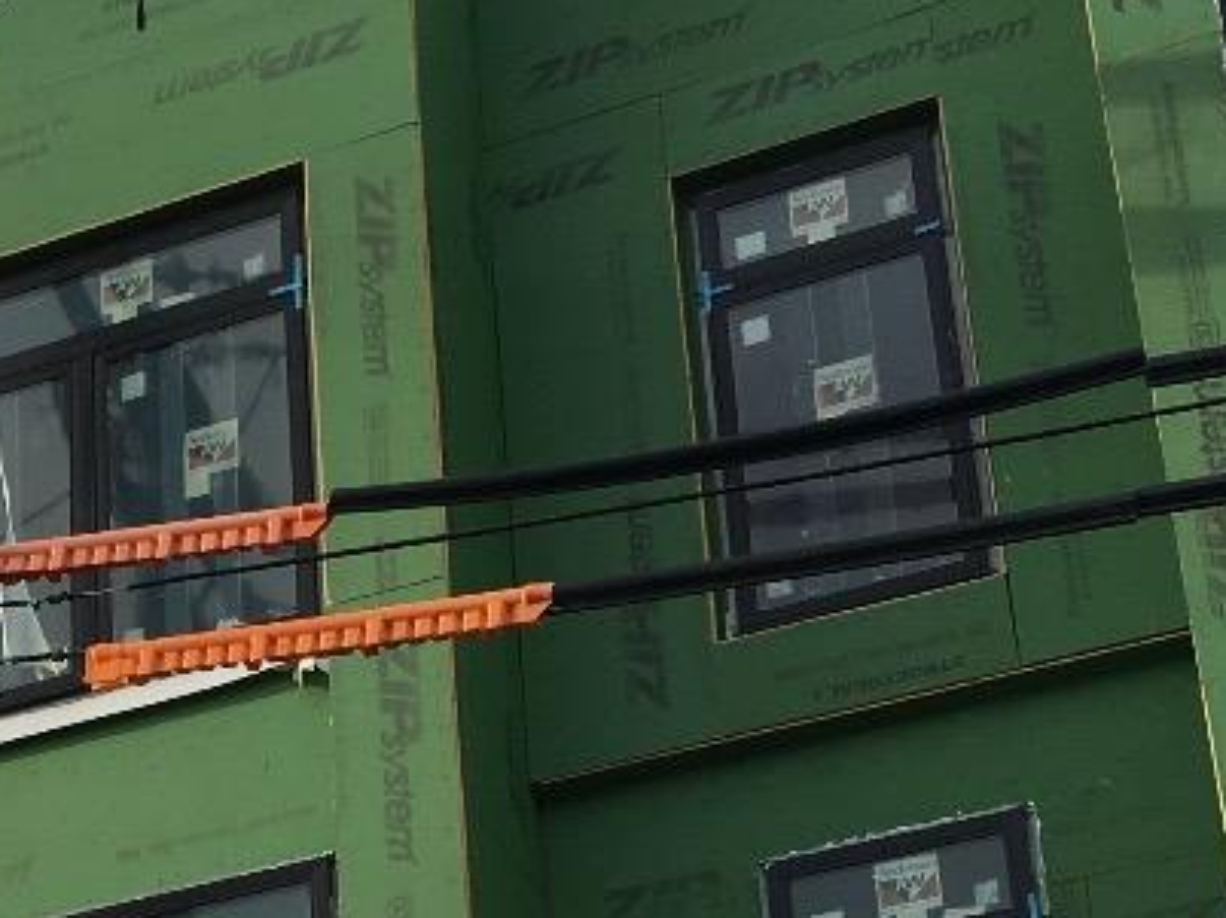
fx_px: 3681
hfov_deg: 18.4
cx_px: 18
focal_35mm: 104
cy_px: 1006
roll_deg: -0.5
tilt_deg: +26.8
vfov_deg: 13.9
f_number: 2.2
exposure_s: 1/527
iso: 25
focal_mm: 4.15
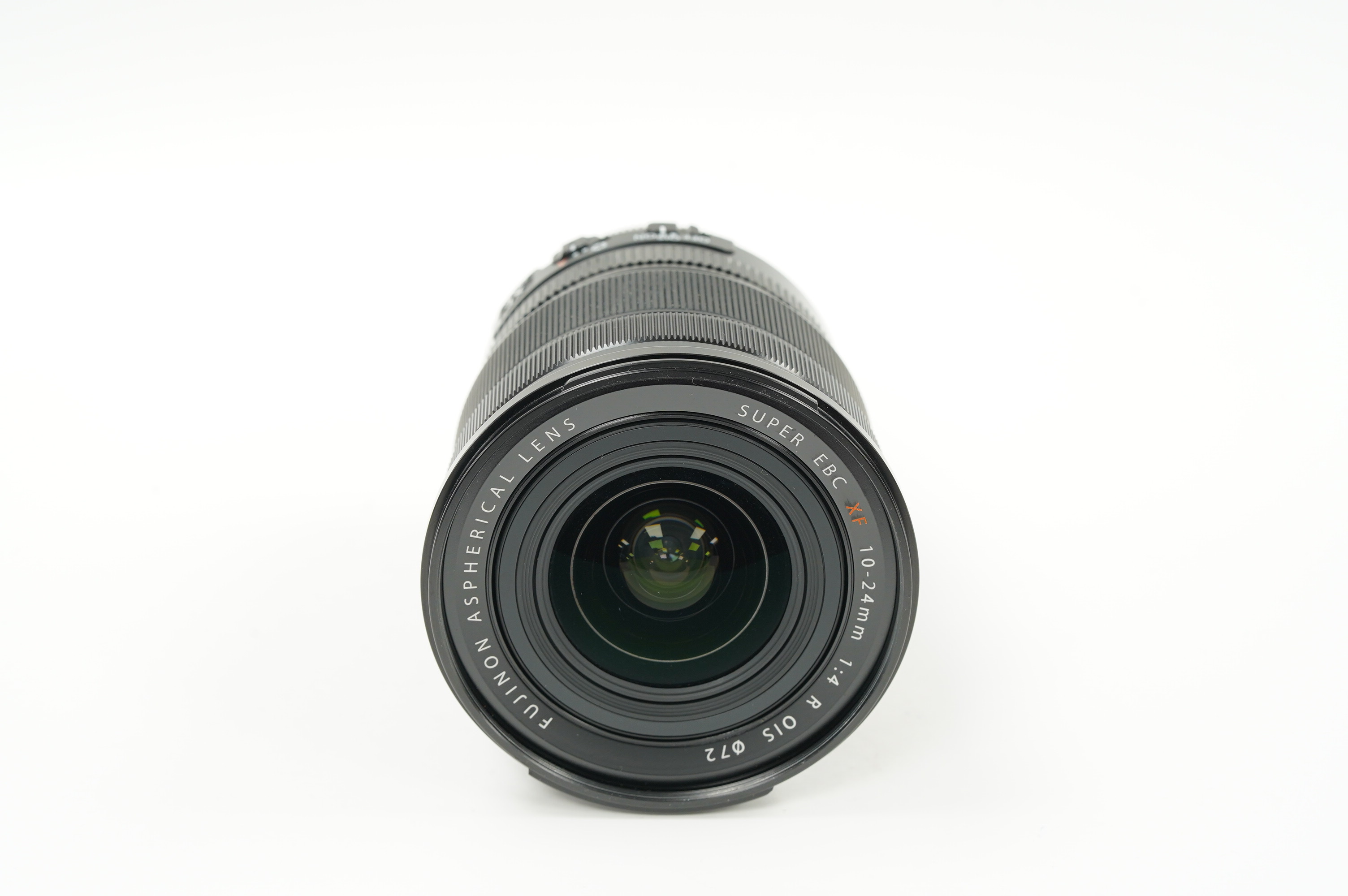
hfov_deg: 22.6
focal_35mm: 90
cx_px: 674
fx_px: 3367
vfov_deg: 15.2
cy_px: 448
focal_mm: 90
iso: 1000
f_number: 10
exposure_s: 1/10
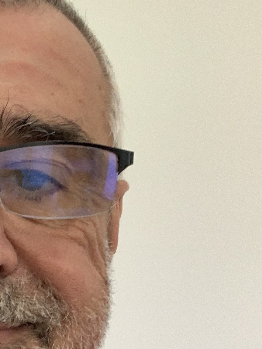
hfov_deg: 16.3
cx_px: -76
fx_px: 868
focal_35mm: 86
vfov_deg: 22.6
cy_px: 246
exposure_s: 1/60
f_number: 2.2
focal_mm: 2.87
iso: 160
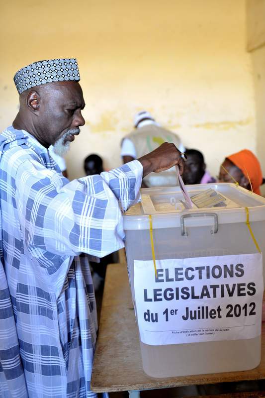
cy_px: 199
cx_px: 132
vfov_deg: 46.4
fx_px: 464
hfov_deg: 31.9
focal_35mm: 42
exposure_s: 1/60
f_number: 2.8
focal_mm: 42
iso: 1600
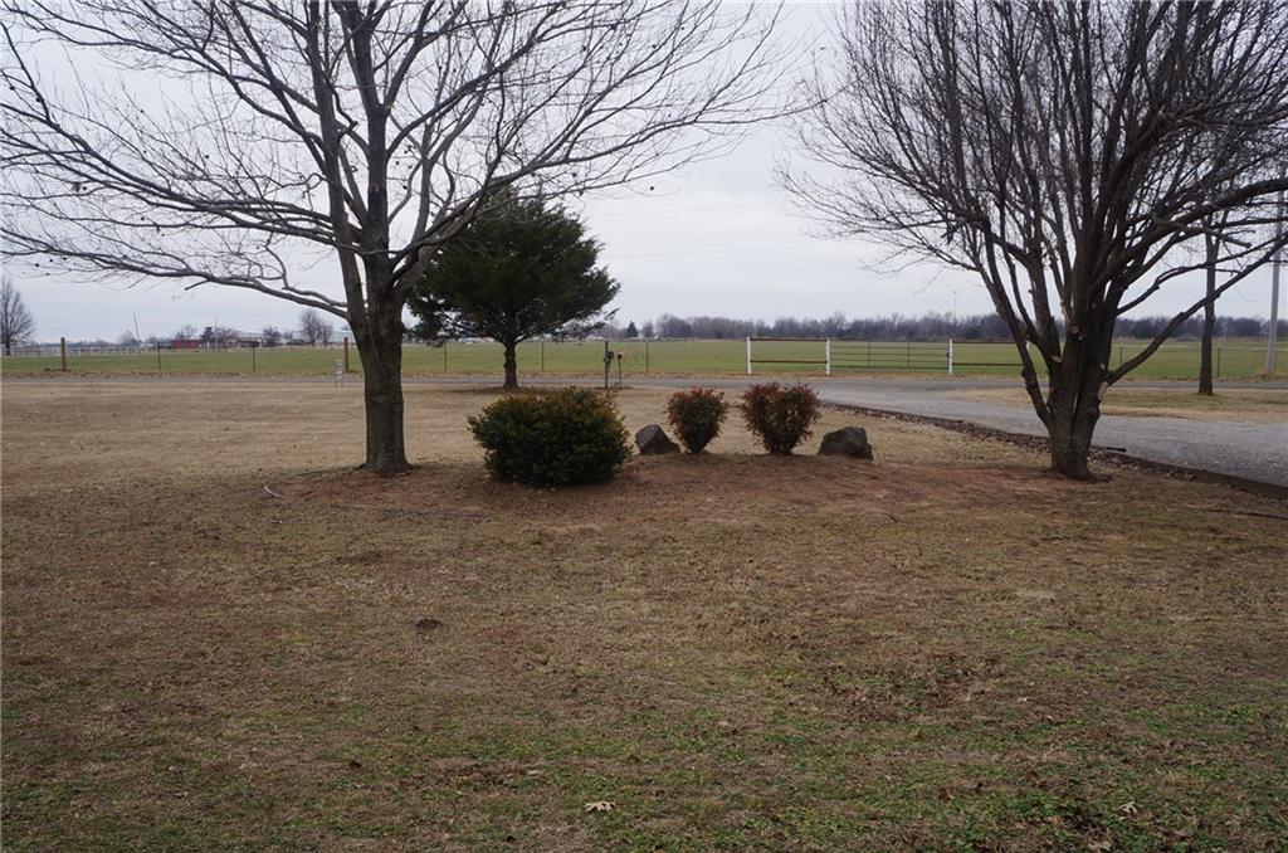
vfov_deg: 41.5
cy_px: 426
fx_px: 1125
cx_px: 644
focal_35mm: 32
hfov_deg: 59.6
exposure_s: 1/100
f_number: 13
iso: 200
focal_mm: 21
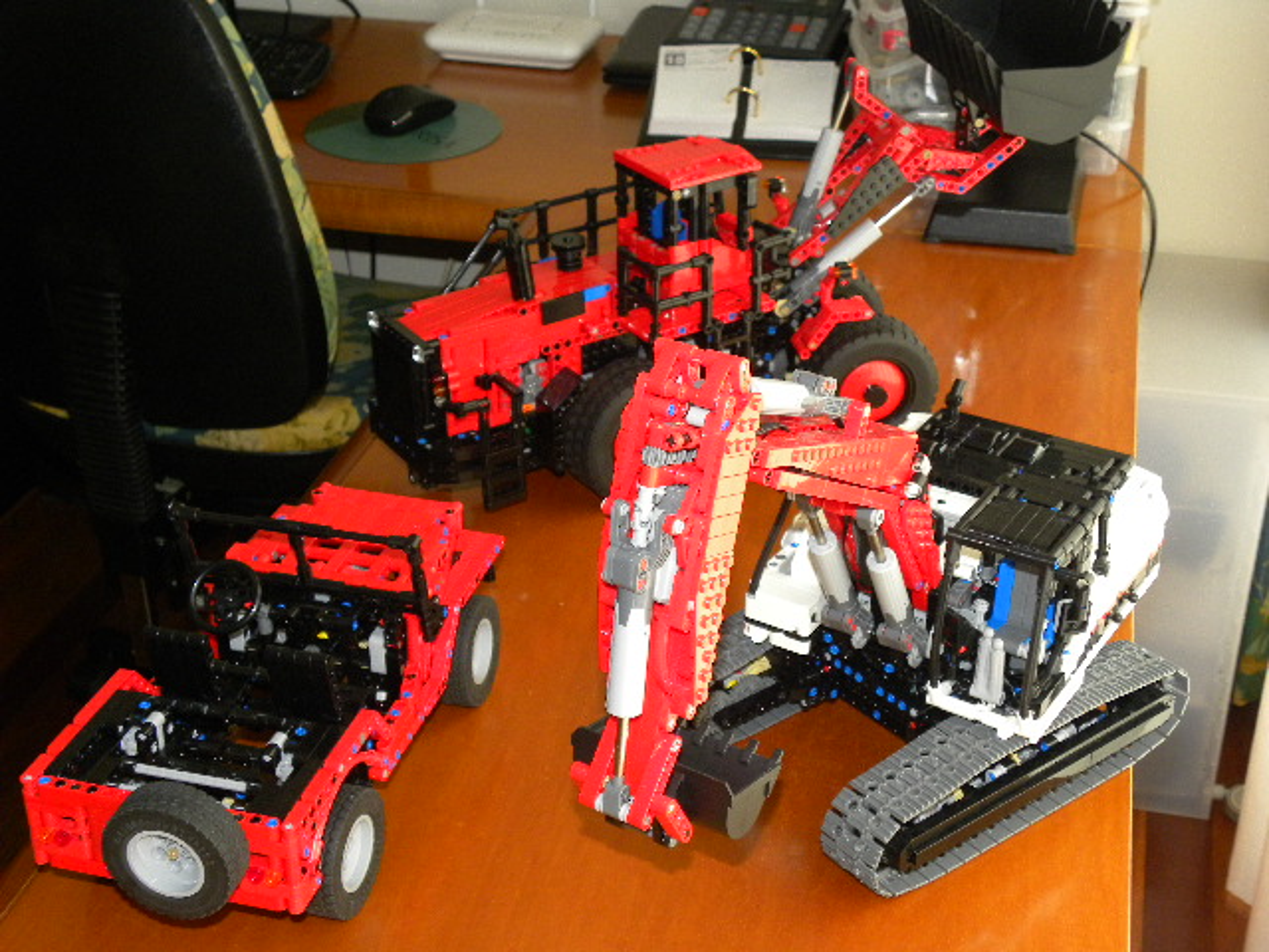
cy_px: 476
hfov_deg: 36.8
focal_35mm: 52
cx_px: 634
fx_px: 1906
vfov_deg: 28.0
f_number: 3.5
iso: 200
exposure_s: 1/30
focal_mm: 9.2
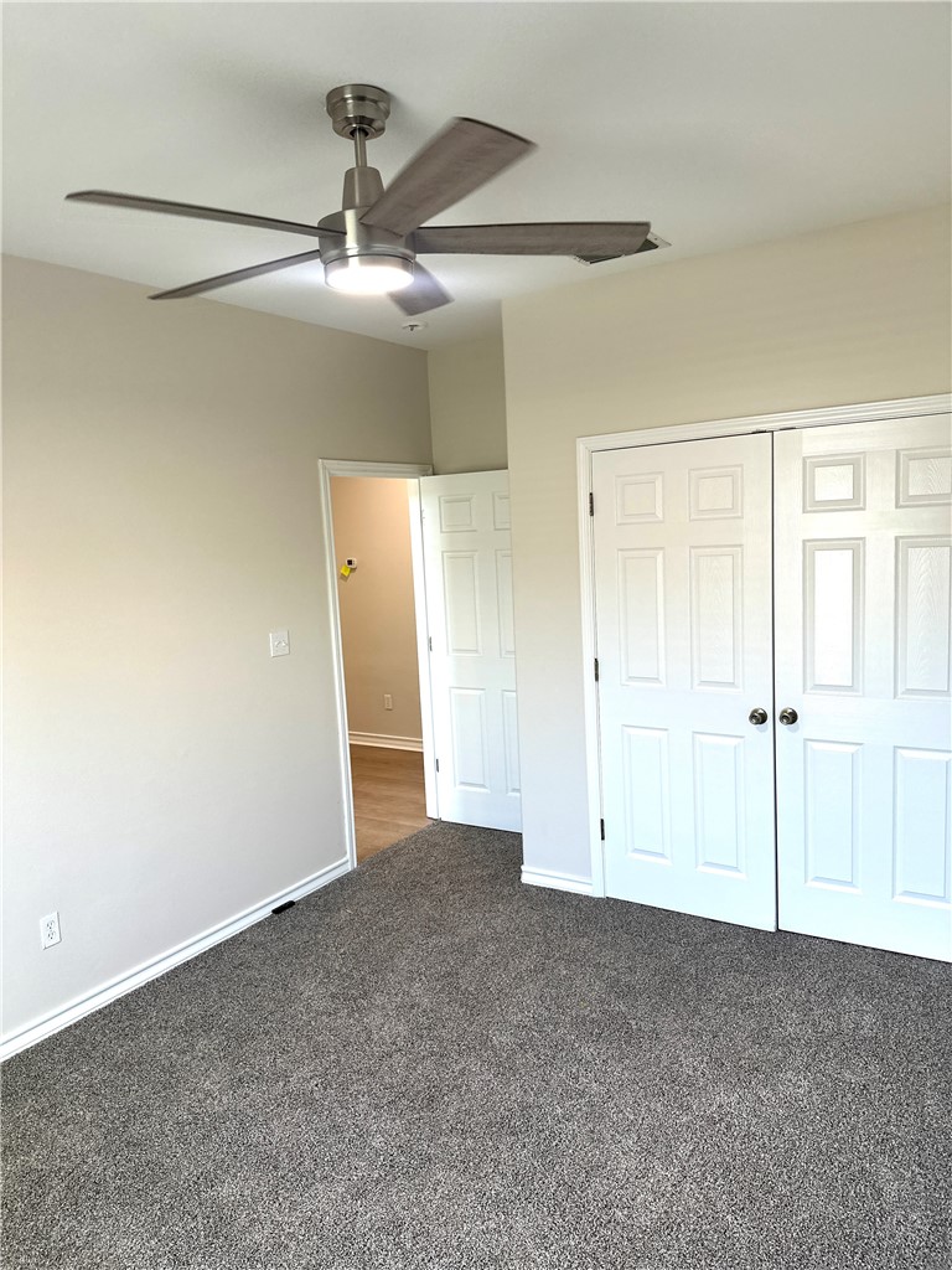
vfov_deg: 71.6
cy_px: 635
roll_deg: +2.5
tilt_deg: -6.3
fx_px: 880
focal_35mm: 24
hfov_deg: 56.8
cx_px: 476
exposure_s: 1/120
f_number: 1.78
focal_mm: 6.86
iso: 125
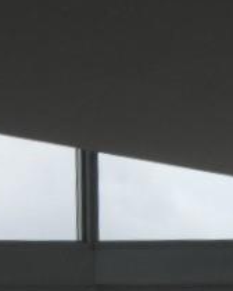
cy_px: 428
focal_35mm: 114
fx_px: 983
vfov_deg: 15.6
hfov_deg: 12.1
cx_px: -218
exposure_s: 1/500
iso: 80
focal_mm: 4
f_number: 4.5
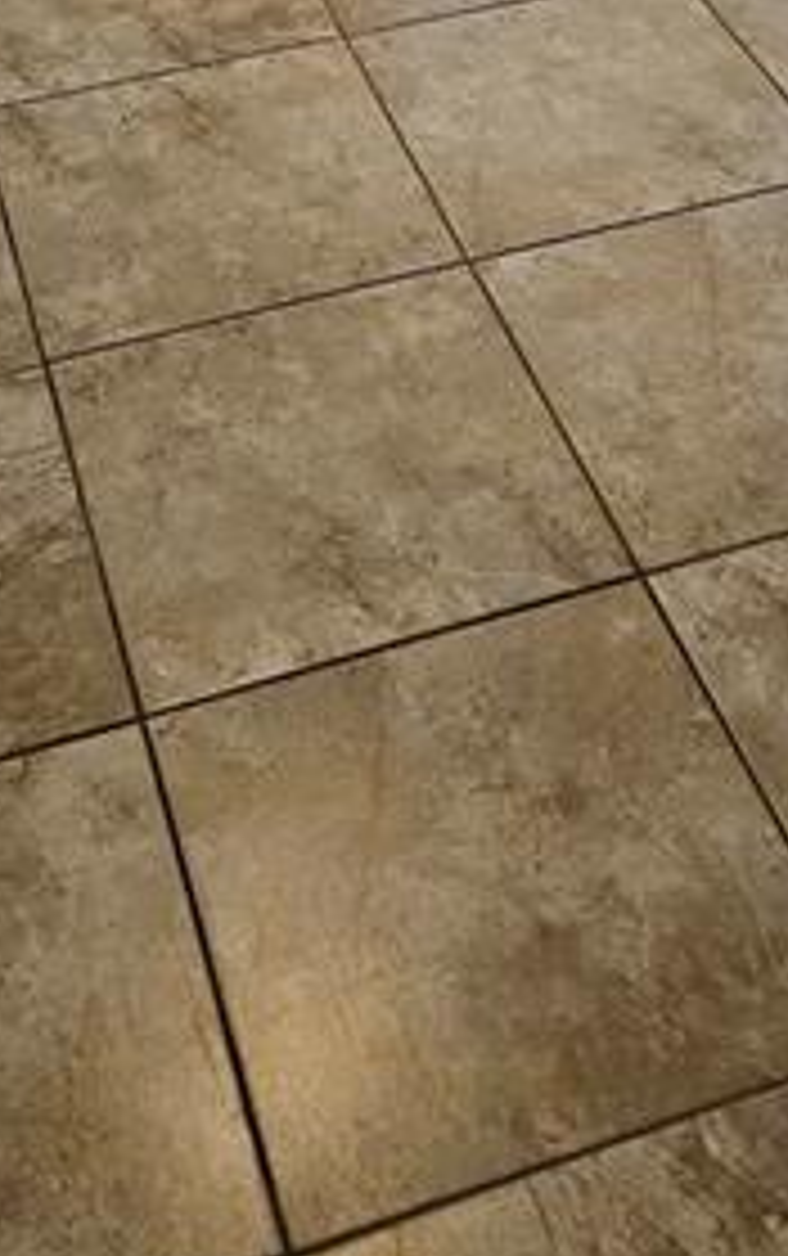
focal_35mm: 67
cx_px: 432
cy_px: -297
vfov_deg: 26.7
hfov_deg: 19.5
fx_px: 2296
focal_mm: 5.4
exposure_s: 1/120
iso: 800
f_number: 1.8
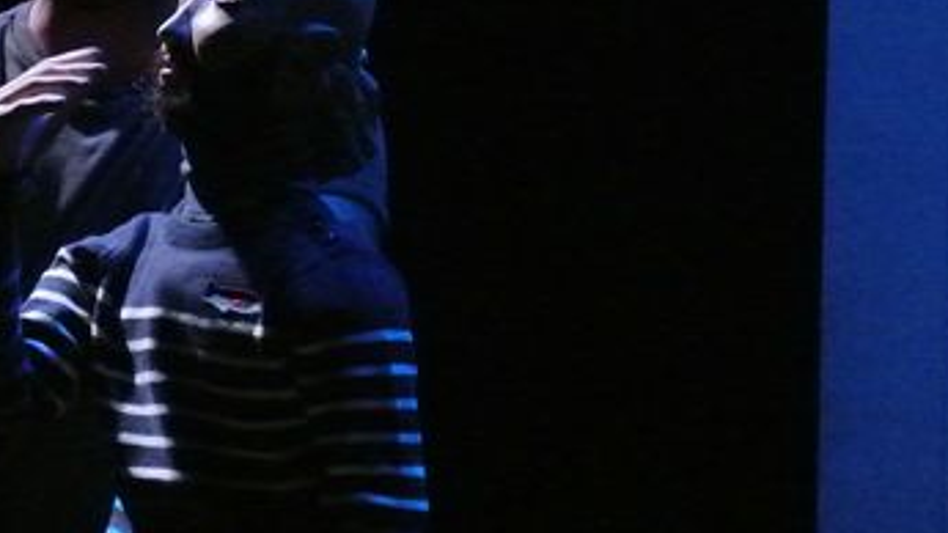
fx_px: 9778
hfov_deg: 5.5
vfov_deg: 3.1
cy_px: 147
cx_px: 110
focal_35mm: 389
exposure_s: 1/50
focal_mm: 59.4
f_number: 4.5
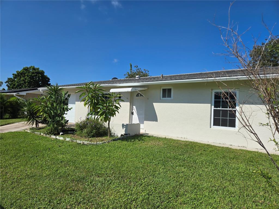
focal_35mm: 23
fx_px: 185
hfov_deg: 73.9
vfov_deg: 58.9
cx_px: 140
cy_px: 104
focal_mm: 5.4
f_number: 1.8
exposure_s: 1/3134
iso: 25
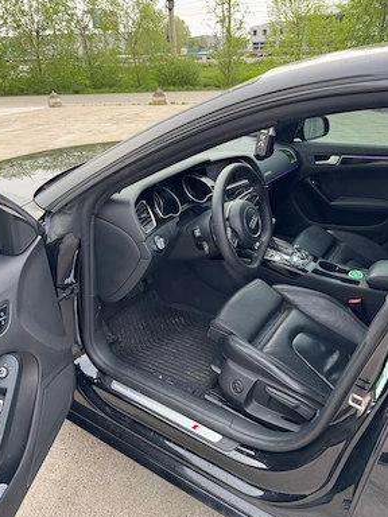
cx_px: 189
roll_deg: +2.3
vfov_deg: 69.4
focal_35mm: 25
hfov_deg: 54.9
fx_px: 374
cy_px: 268
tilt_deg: -28.8
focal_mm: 6.76
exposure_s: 1/152
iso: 64
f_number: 1.78
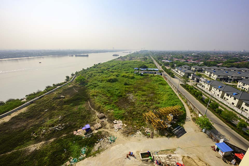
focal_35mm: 14
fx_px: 97
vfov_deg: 81.2
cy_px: 83
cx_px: 124
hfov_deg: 104.3
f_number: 11
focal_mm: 14
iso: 360
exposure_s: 1/640
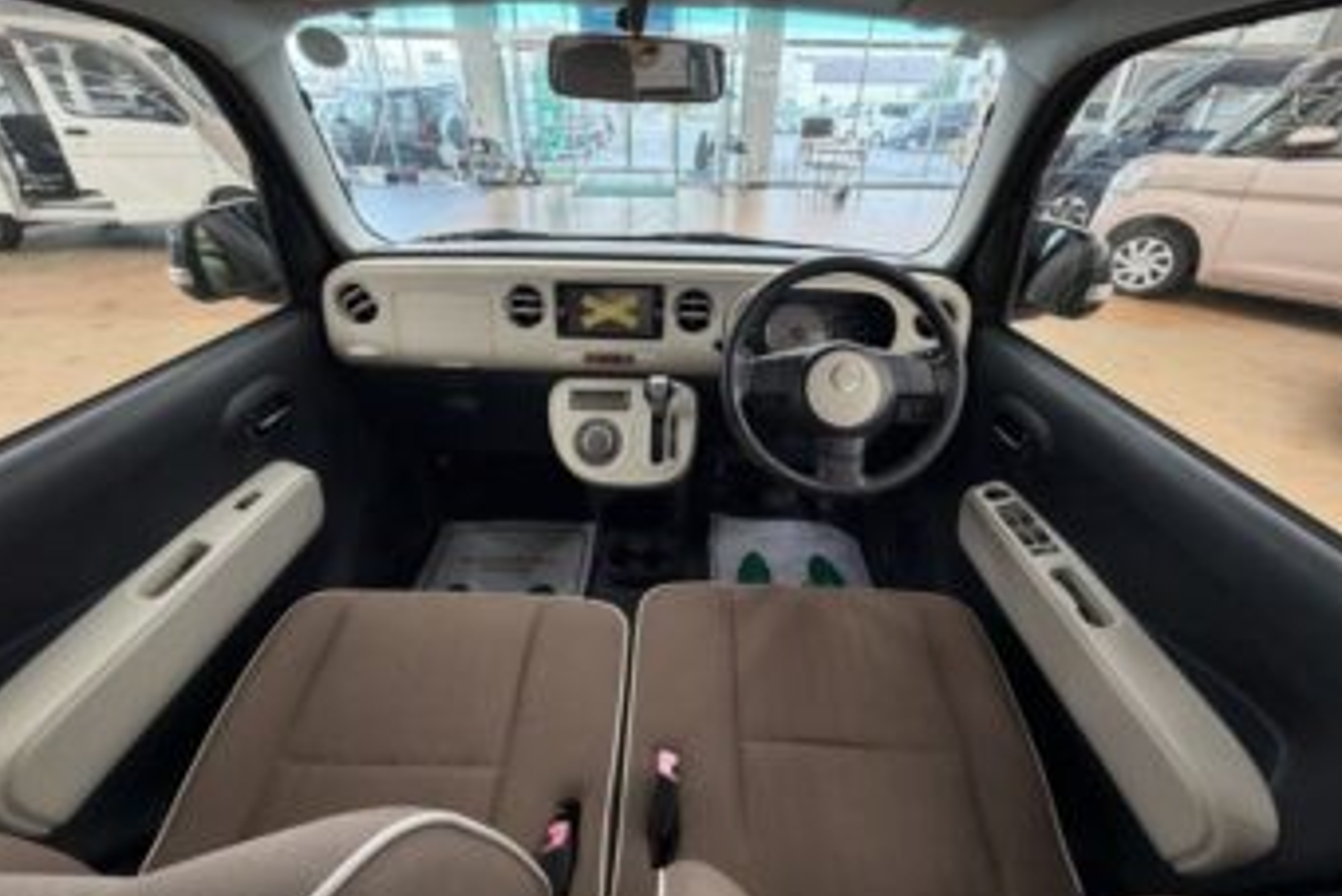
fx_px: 559
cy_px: 432
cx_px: 671
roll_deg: -0.2
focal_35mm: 15
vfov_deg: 77.4
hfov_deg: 100.4
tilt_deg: -30.1
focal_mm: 2.22
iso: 200
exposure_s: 1/50
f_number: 2.2
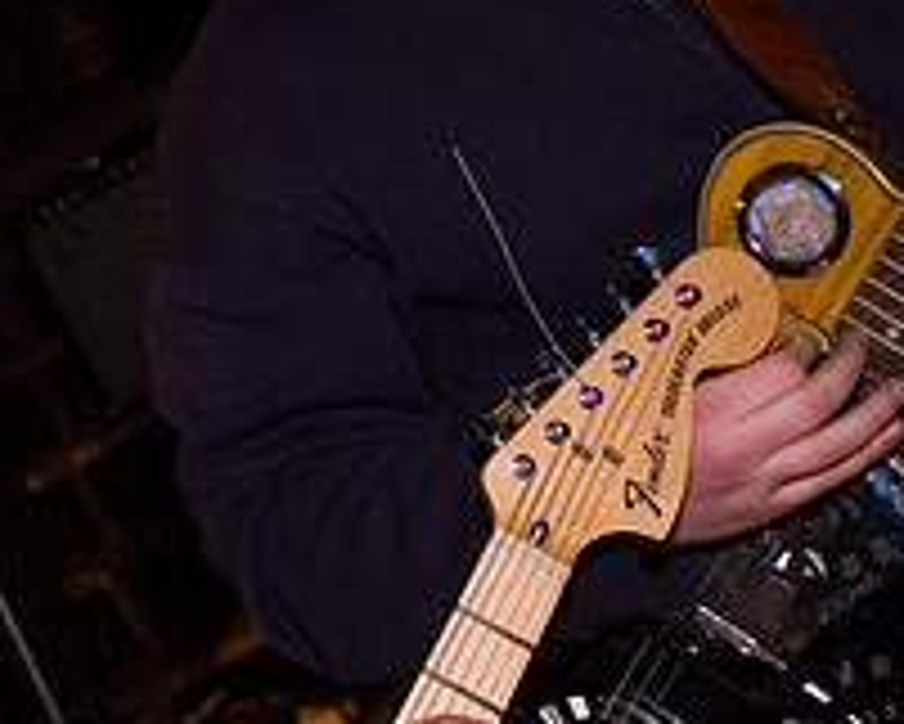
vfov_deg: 18.9
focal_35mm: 81
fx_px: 2168
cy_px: 306
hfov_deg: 22.6
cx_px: 0
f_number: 2.8
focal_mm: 20
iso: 800
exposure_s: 1/20
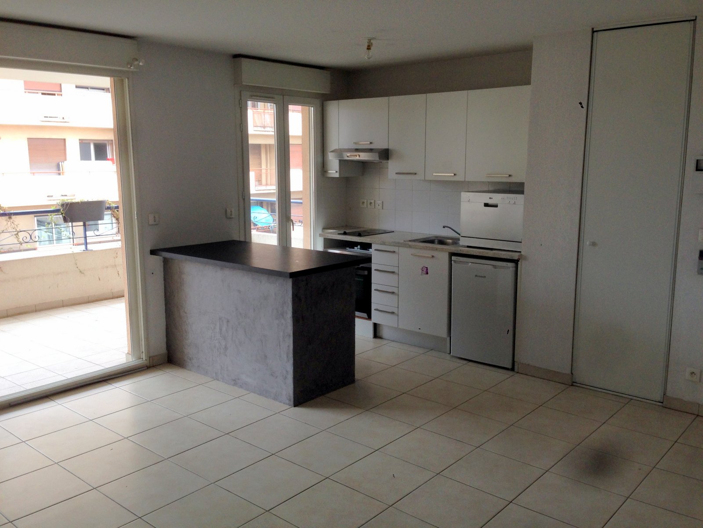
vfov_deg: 42.9
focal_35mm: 33
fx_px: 670
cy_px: 264
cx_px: 352
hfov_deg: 55.4
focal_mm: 4.12
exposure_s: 1/120
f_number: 2.4
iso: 80
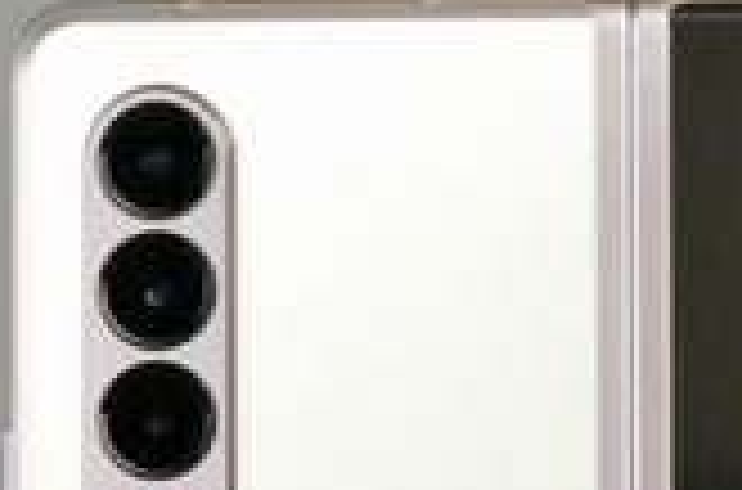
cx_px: 1376
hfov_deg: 1.8
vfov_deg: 1.2
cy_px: 843
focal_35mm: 1177
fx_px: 24190
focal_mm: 98.25
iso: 1600
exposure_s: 1/25
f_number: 4.5
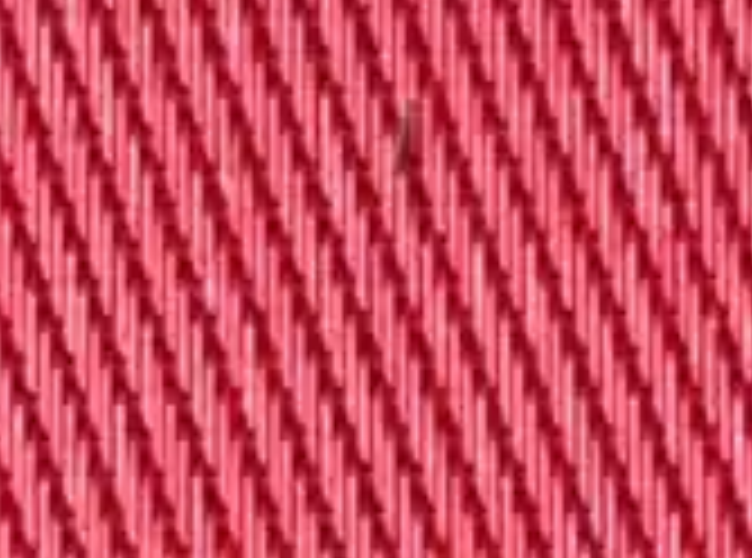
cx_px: 680
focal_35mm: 210
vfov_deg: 6.8
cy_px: -598
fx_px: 4546
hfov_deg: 9.4
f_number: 2.4
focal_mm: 4.28
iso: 64
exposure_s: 1/15
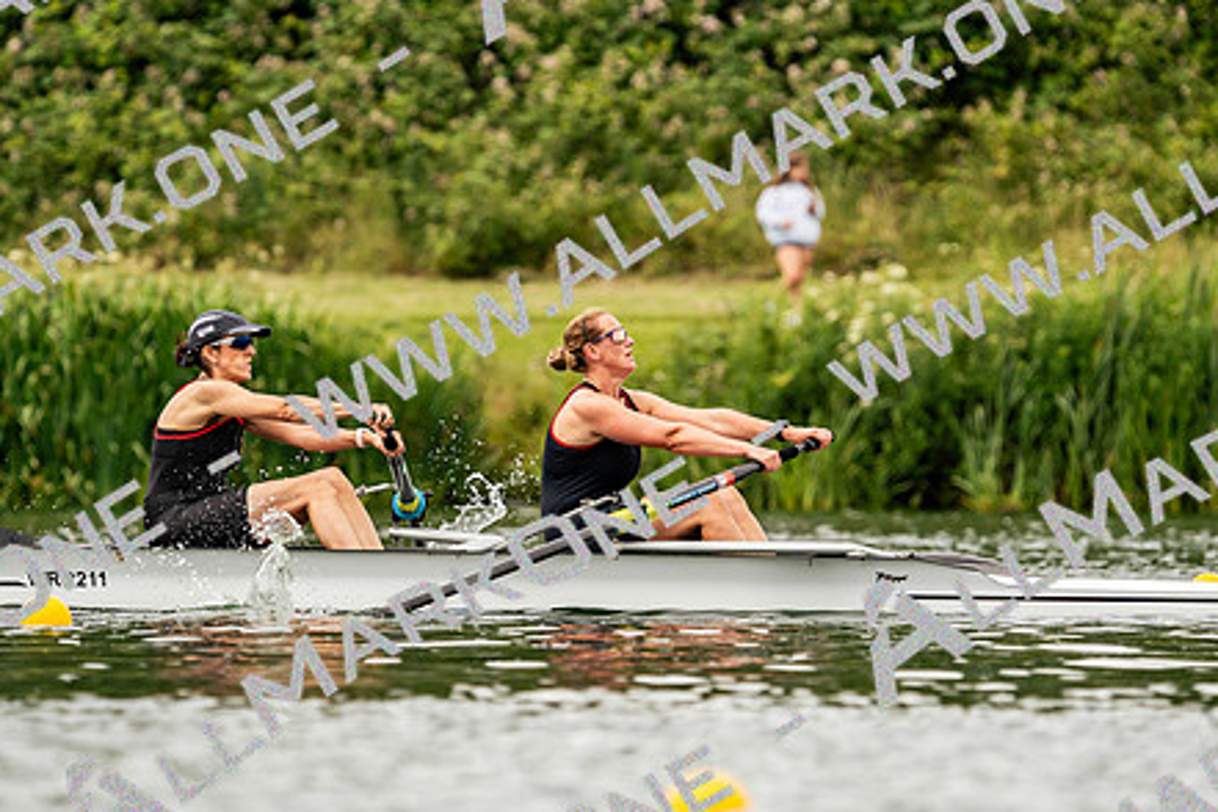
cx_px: 627
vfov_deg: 2.5
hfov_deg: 3.7
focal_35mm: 555
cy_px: 449
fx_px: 18776
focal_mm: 422
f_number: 6.3
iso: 320
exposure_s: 1/2000
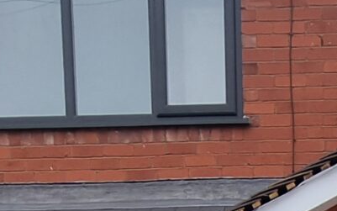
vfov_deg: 10.7
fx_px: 809
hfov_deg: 22.8
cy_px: 613
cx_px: 323
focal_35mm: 88
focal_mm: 2.2
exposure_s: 1/258
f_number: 2.2
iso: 50
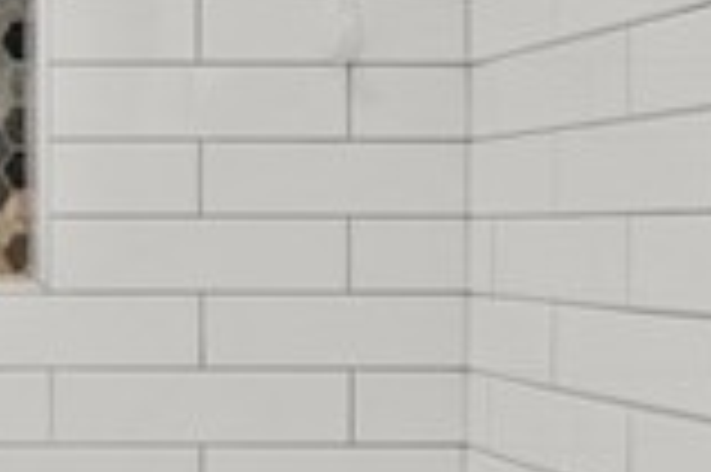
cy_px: 258
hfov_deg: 20.9
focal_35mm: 91
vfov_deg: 15.0
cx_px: -140
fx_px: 1795
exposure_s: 1/4
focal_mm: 14
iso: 250
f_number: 9
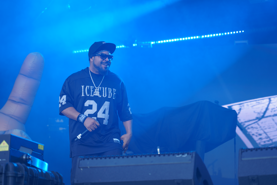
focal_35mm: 105
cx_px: 138
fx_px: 808
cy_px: 92
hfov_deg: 19.5
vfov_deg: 13.0
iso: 200
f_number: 4
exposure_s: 1/160
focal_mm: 105
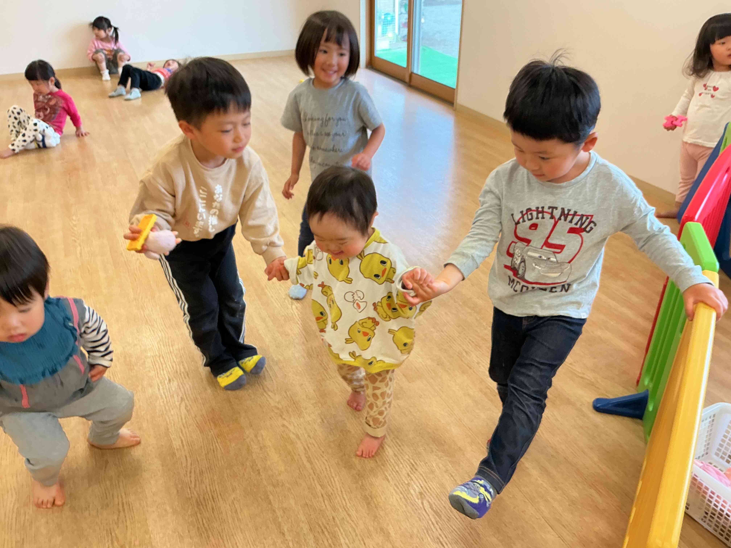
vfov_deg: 48.2
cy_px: 274
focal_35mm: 29
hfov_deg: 61.7
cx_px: 366
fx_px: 612
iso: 40
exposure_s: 1/60
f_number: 1.8
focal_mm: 3
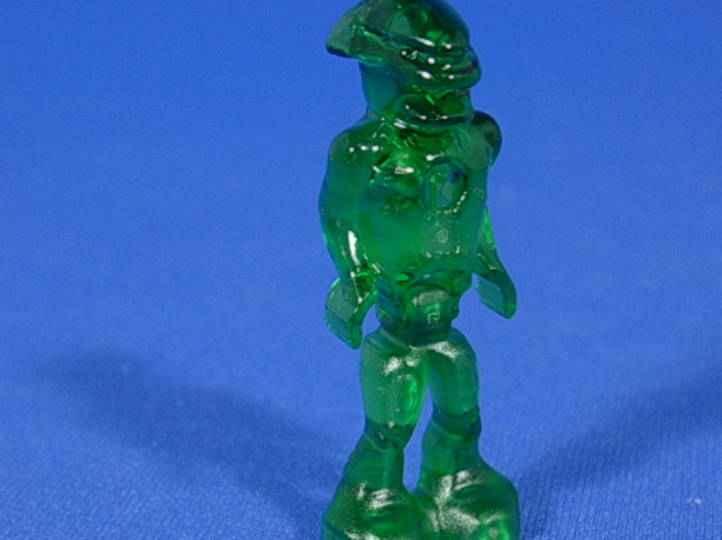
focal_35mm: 92
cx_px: 394
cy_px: 294
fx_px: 1918
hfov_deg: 21.3
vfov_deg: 16.0
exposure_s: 1/5.8
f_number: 3.8
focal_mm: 11.3
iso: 70
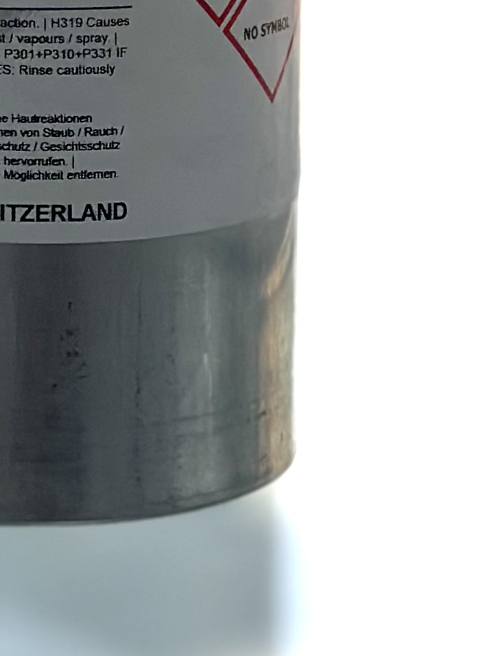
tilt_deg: -4.7
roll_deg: -0.6
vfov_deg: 9.3
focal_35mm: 206
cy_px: -367
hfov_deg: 7.2
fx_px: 3901
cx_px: -25
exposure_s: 1/2597
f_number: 1.78
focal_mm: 6.86
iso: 100
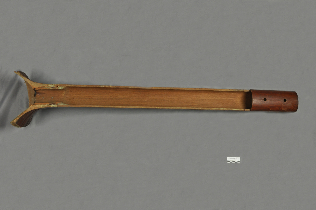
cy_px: 105
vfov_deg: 29.8
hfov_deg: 43.6
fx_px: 395
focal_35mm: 45
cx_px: 158
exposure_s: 1/6
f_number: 13
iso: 400
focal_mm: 30
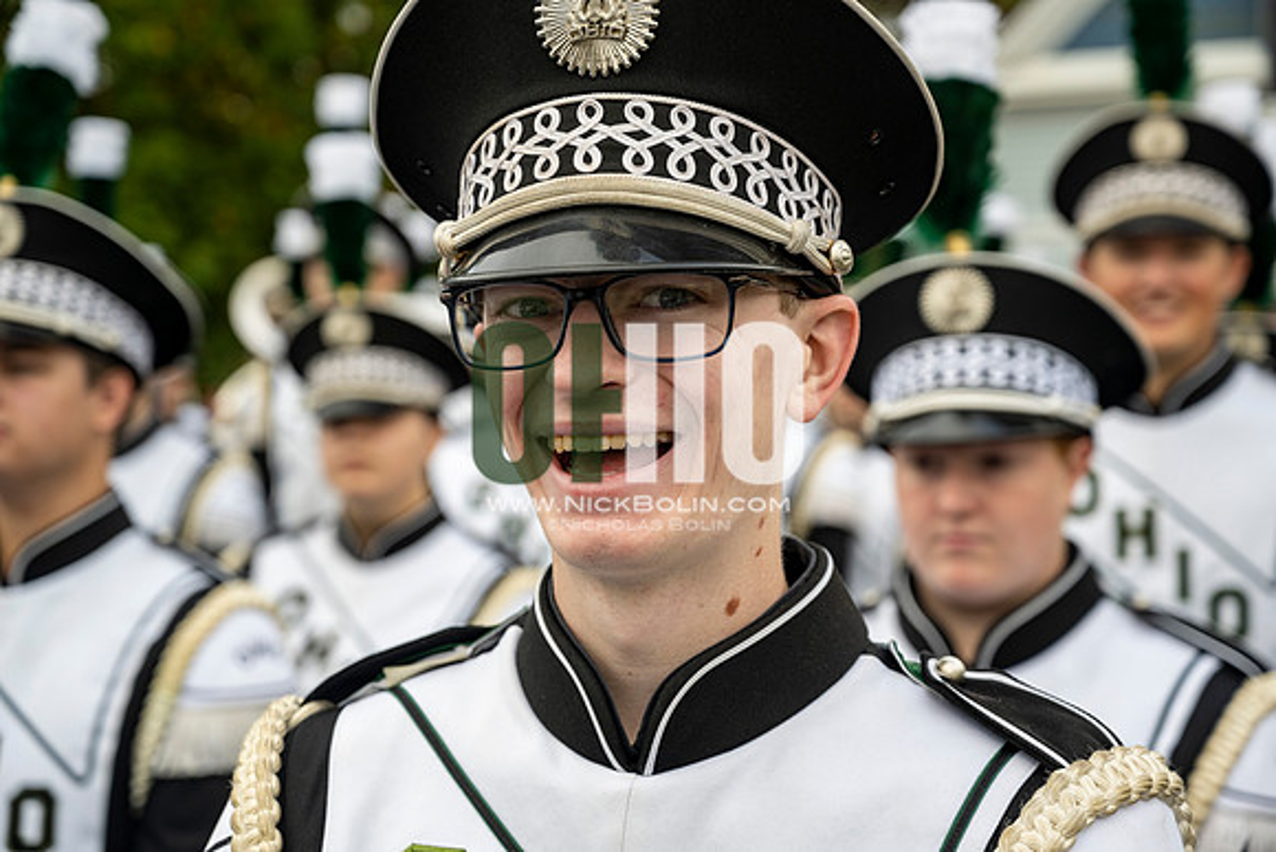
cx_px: 638
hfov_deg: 34.5
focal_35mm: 58
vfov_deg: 23.4
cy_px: 426
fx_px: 2056
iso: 400
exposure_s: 1/800
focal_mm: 58
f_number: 4
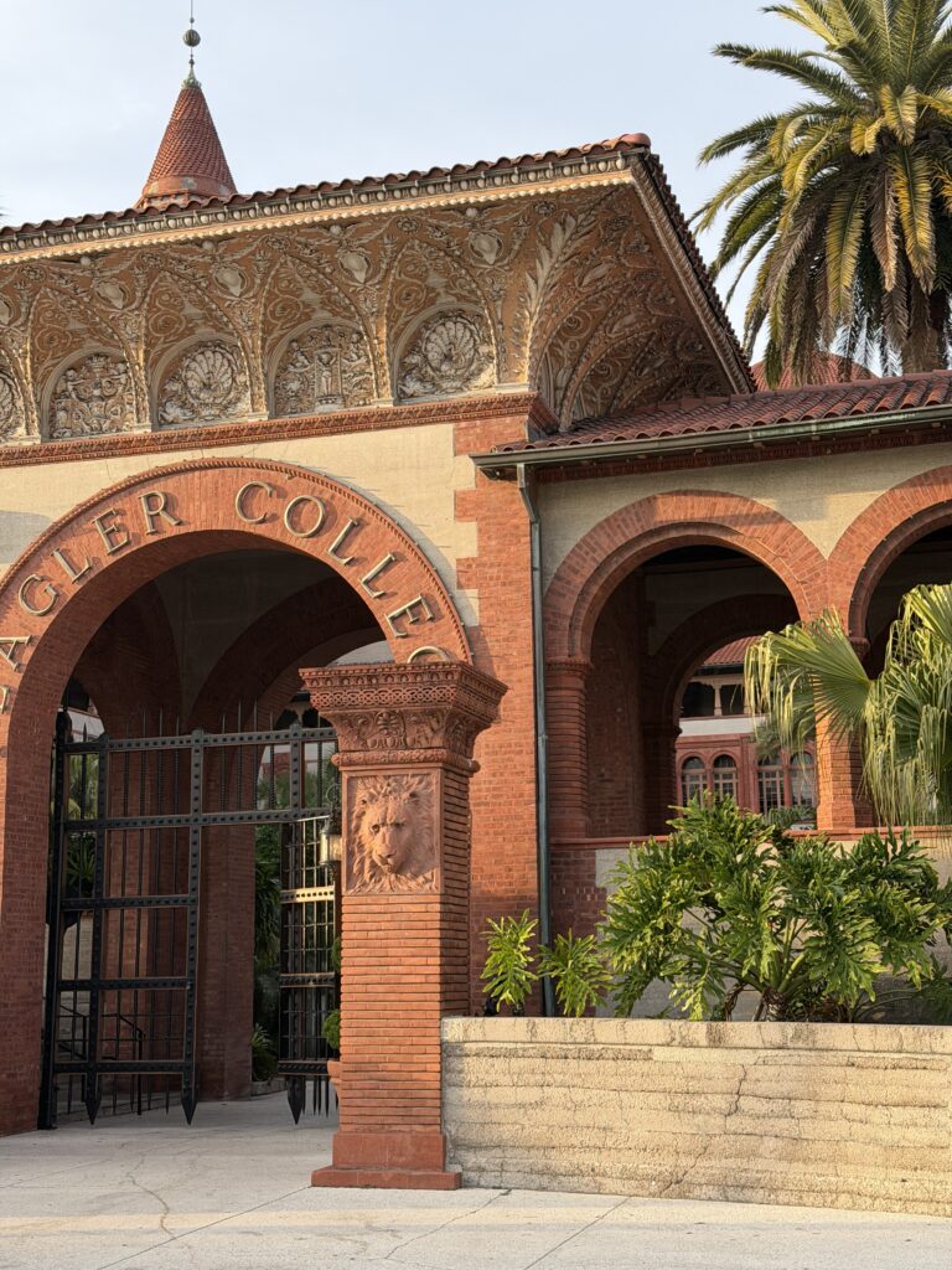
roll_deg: +3.0
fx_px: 1760
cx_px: 476
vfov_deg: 39.7
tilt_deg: +11.1
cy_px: 635
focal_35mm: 48
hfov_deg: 30.3
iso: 80
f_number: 1.78
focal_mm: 6.76
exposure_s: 1/681
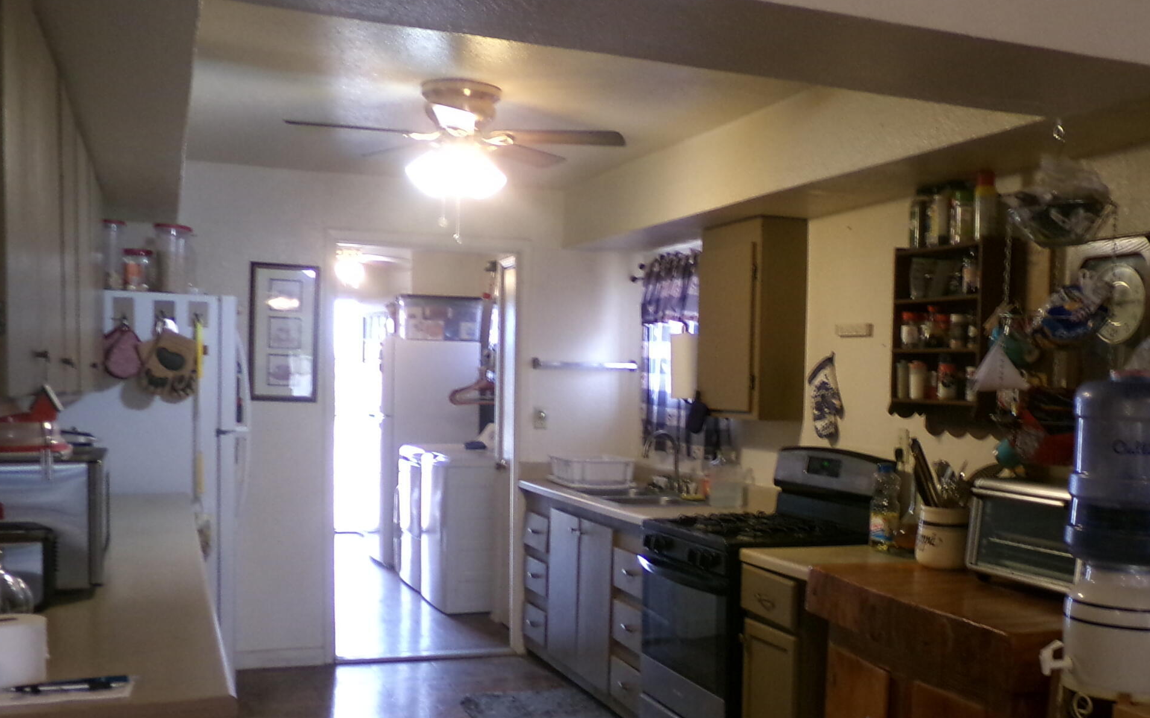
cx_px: 684
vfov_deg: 31.8
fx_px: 1254
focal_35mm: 40
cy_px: 462
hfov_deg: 49.0
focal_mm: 4.3
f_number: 3.7
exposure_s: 1/17
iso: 276
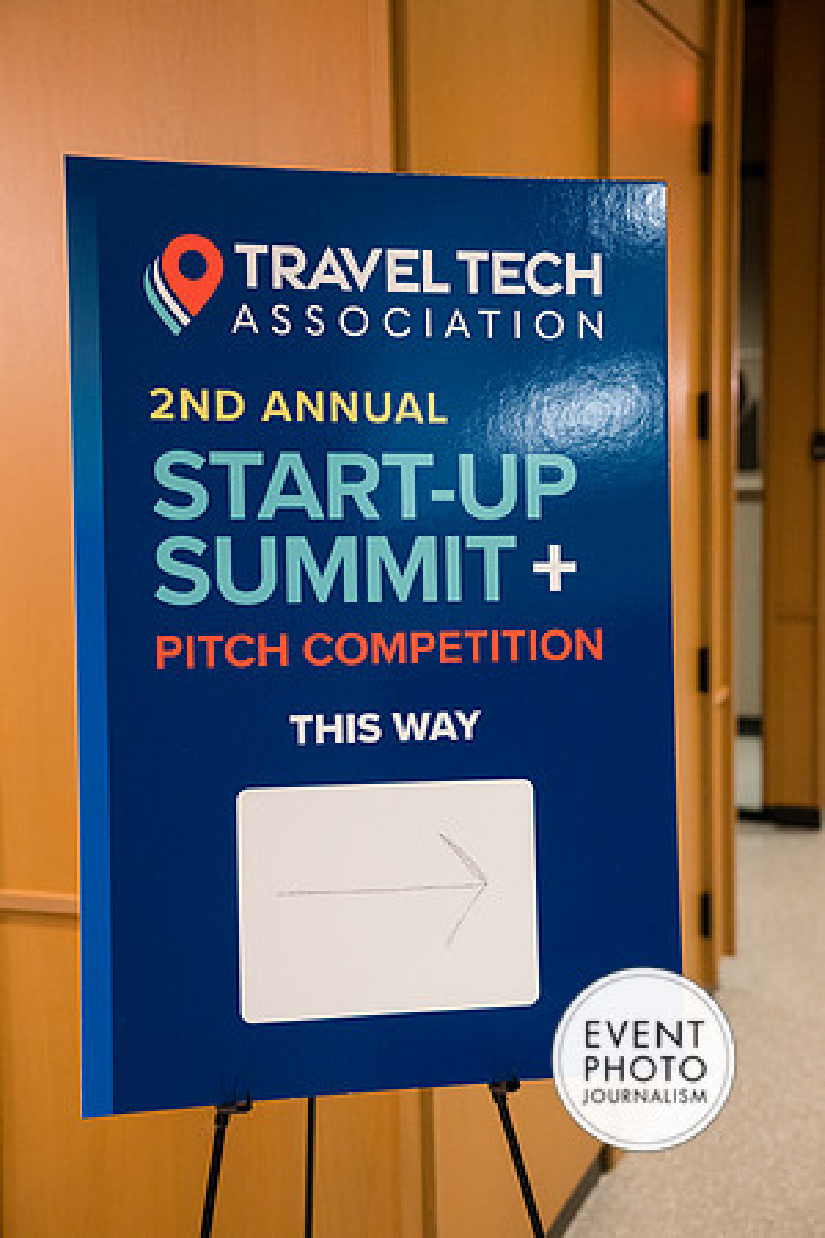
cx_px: 412
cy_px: 619
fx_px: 1650
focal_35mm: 48
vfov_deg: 41.1
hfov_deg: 28.1
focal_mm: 48
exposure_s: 1/200
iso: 3200
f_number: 3.2
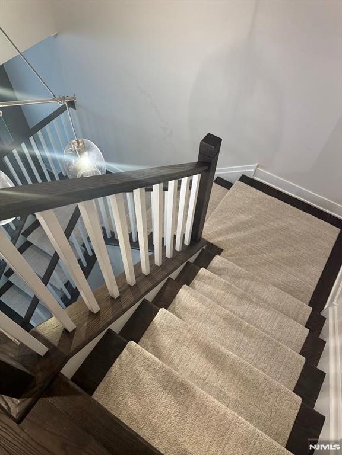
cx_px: 171
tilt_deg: -57.3
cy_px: 228
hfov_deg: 56.8
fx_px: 316
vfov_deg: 71.6
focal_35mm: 24
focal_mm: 6.76
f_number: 1.78
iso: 200
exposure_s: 1/120
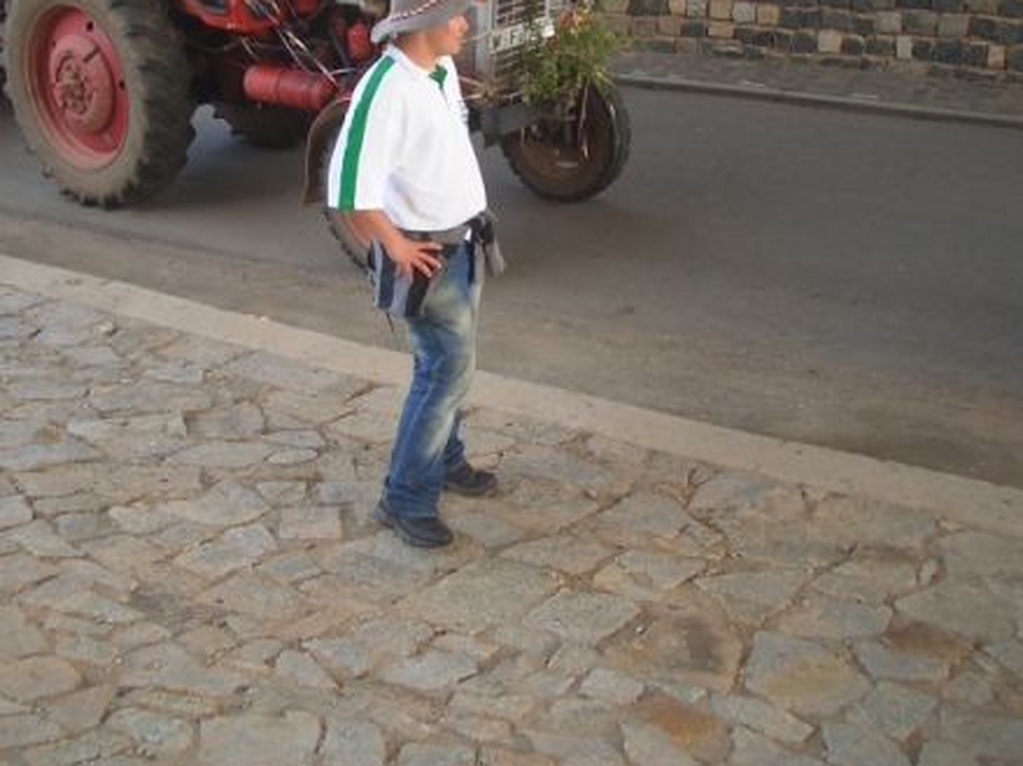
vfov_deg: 28.3
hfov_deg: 37.4
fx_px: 1507
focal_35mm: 51
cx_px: 447
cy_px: 221
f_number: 2.6
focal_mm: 5.8
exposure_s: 1/125
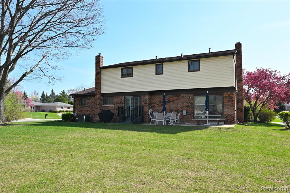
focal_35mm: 24
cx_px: 145
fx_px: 189
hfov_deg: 74.9
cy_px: 96
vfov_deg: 54.1
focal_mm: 23.5
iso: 100
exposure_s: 1/200
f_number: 9
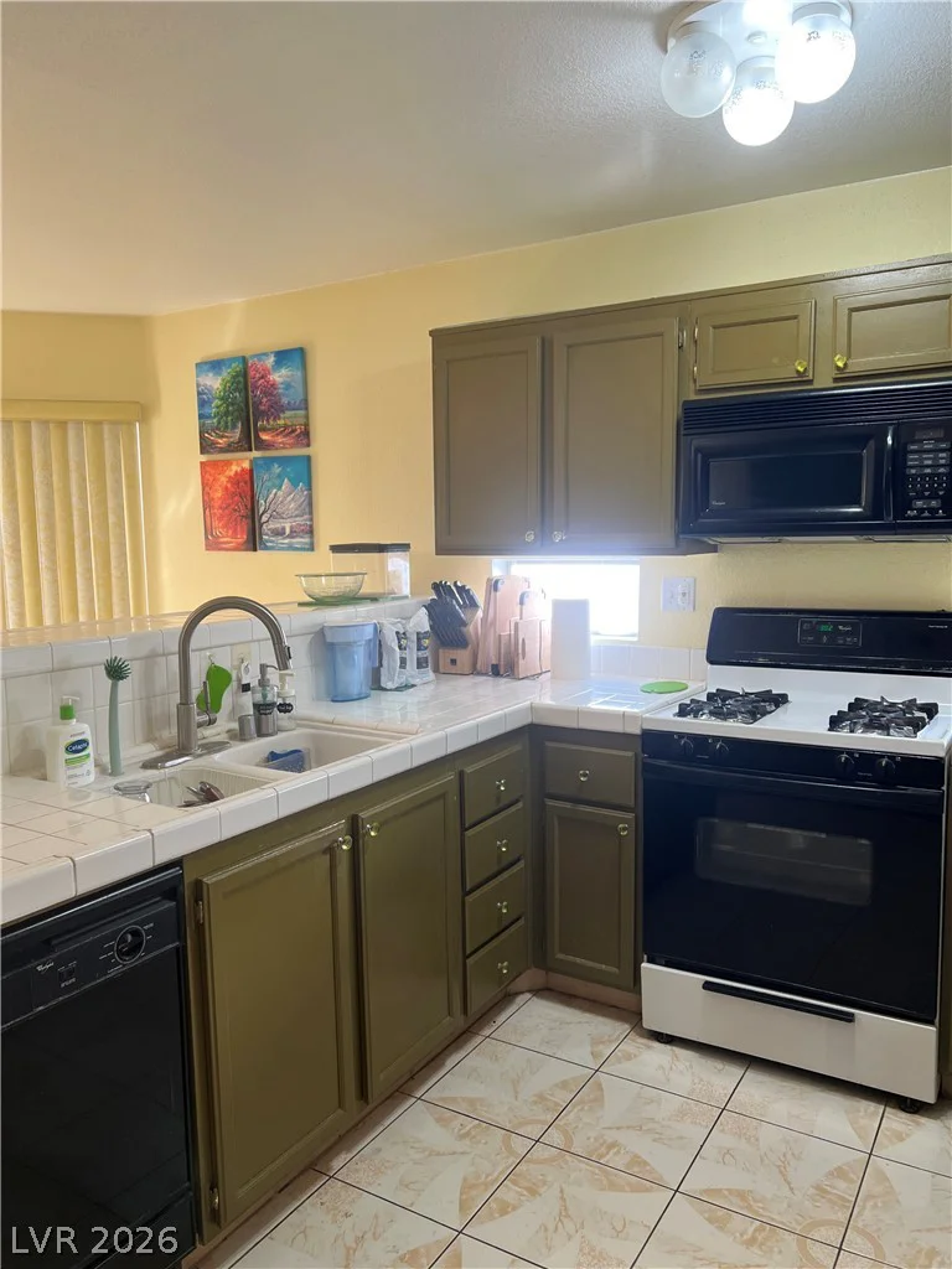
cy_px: 634
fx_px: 953
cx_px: 476
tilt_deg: -5.0
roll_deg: +1.4
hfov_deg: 53.1
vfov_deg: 67.3
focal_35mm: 26
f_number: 1.5
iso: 80
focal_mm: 5.7
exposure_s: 1/60
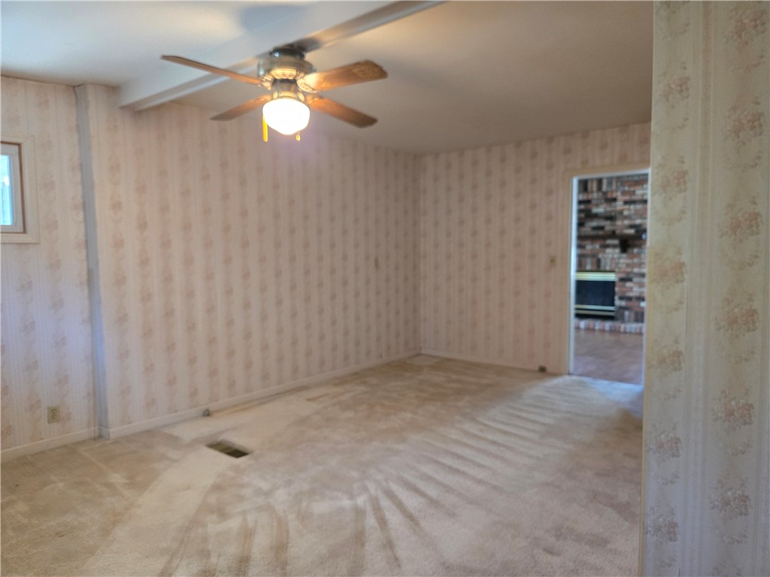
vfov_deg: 58.9
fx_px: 512
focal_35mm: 23
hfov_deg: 73.9
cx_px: 385
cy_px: 288
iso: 640
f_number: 1.8
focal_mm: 5.4
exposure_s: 1/120
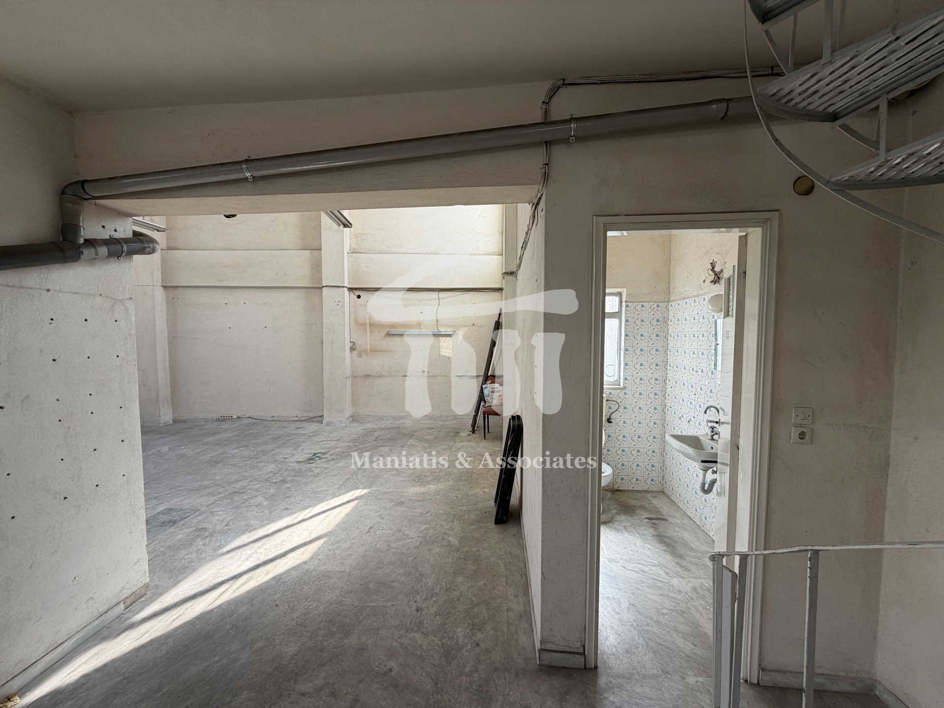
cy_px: 354
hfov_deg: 102.1
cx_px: 472
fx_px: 382
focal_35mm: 14
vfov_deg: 85.7
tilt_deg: -4.1
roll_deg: +0.7
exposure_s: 1/121
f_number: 2.2
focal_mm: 2.22
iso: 50
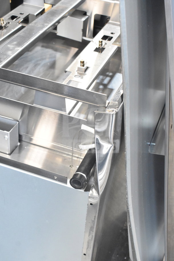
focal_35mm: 57
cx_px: 87
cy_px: 130
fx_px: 413
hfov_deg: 23.8
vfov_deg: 35.1
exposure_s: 1/200
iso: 6400
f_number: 7.1
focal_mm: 38
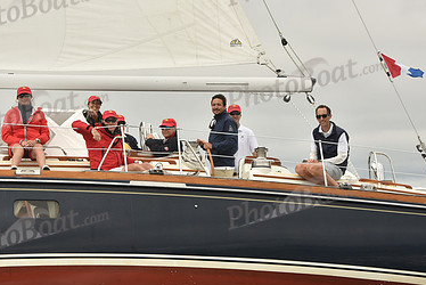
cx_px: 169
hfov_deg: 11.0
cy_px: 157
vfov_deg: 7.4
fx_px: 2203
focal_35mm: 186
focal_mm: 120
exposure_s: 1/800
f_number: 8
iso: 320
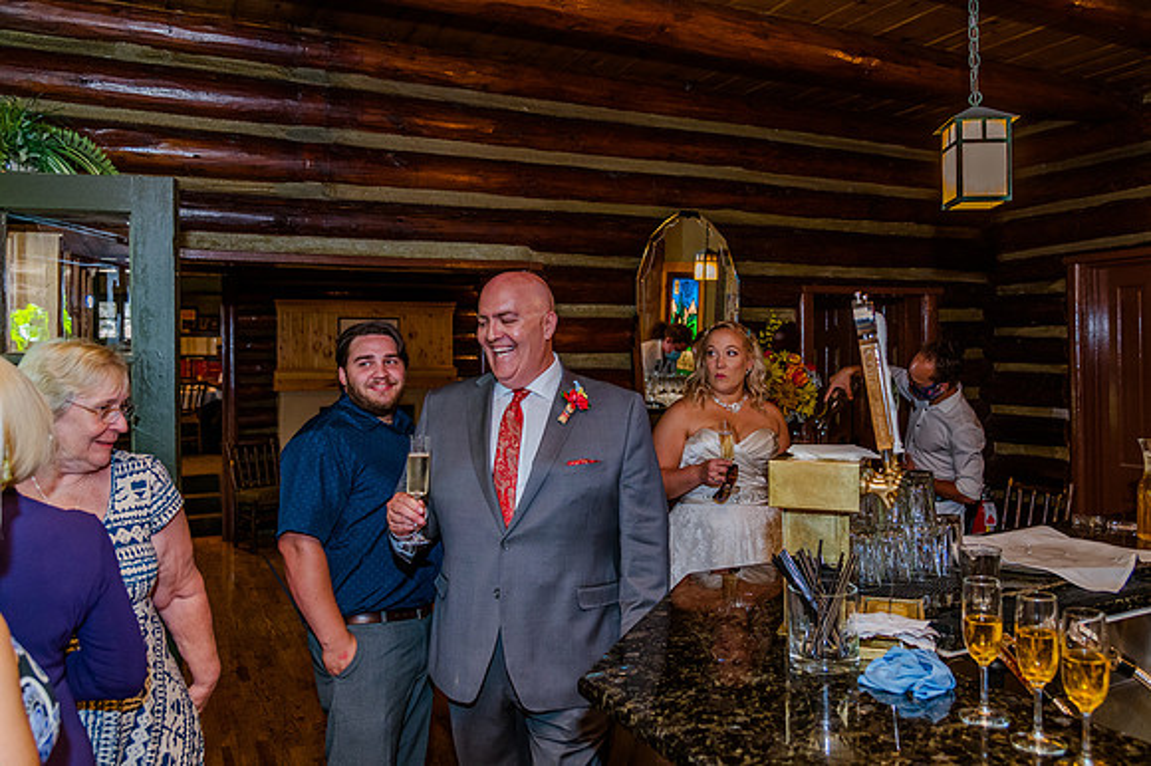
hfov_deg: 62.6
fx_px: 943
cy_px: 347
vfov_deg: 44.1
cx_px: 629
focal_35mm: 30
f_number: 4
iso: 2500
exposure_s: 1/125
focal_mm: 27
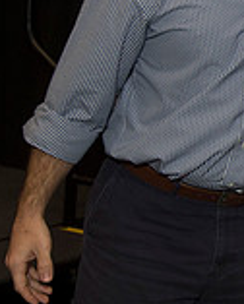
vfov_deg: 19.4
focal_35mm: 97
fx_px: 874
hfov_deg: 13.6
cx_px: 490
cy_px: 33
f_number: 5.6
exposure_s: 1/250
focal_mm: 28
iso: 1250
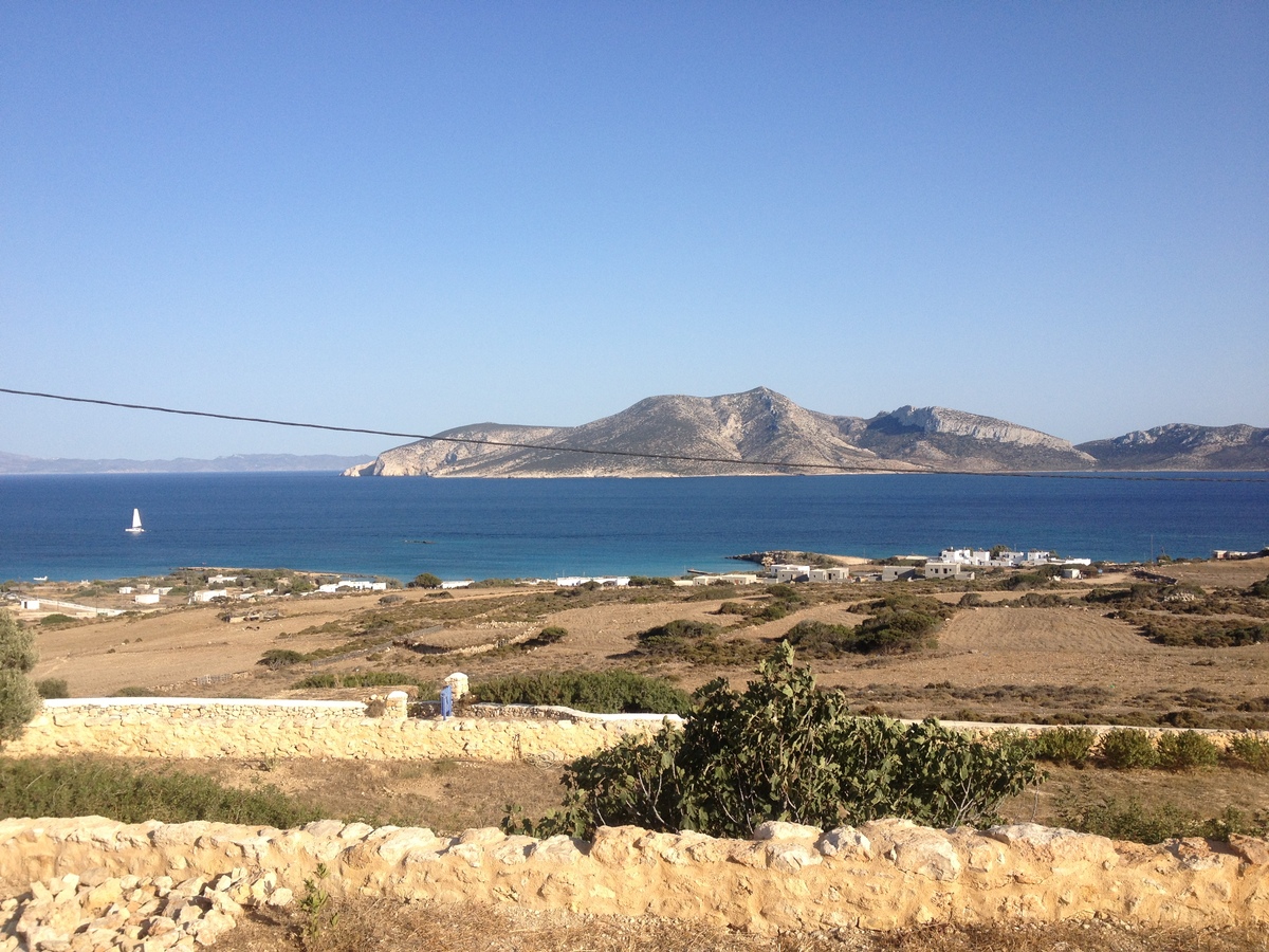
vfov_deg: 40.7
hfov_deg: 52.6
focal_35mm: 35
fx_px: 1283
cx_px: 634
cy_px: 476
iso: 50
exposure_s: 1/1672
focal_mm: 4.28
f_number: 2.4
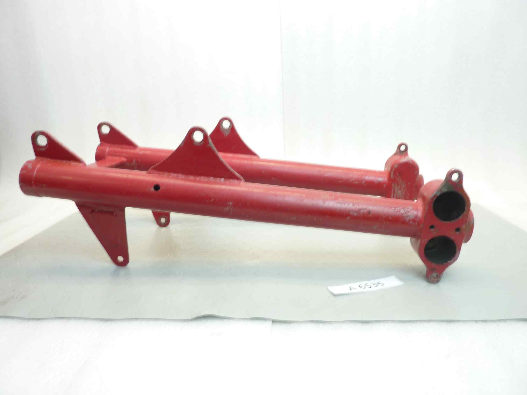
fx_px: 381
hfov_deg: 69.4
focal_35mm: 25
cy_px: 198
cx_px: 264
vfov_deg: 54.9
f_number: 3.3
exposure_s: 1/10
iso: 80
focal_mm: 4.1
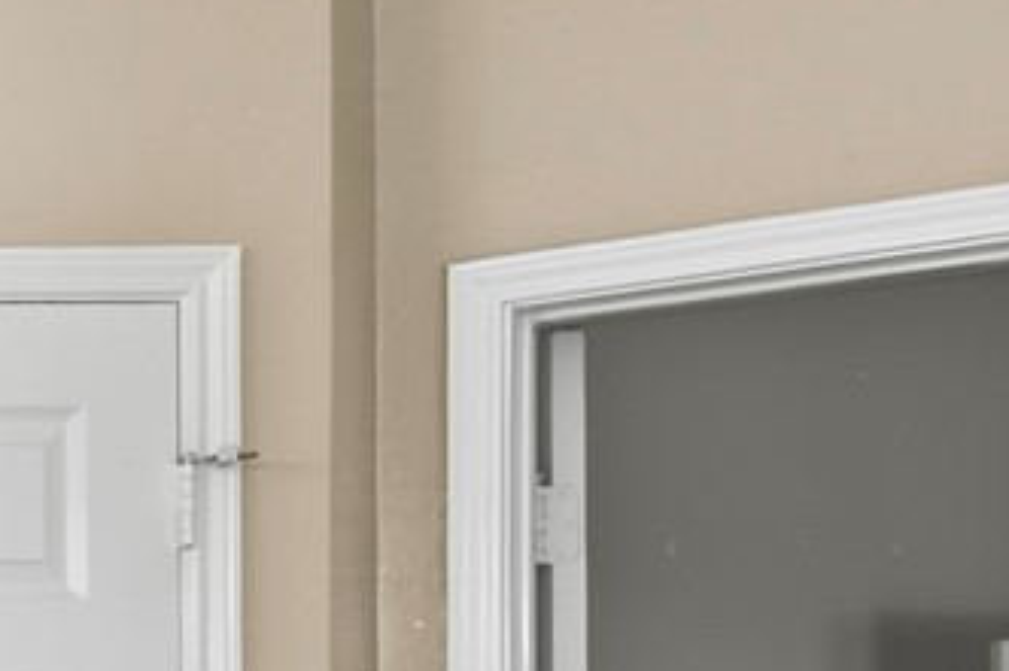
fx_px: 3305
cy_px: 1087
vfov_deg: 11.0
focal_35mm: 118
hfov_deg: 11.4
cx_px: -1906
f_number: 4.5
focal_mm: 18
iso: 125
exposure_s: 1/1.67
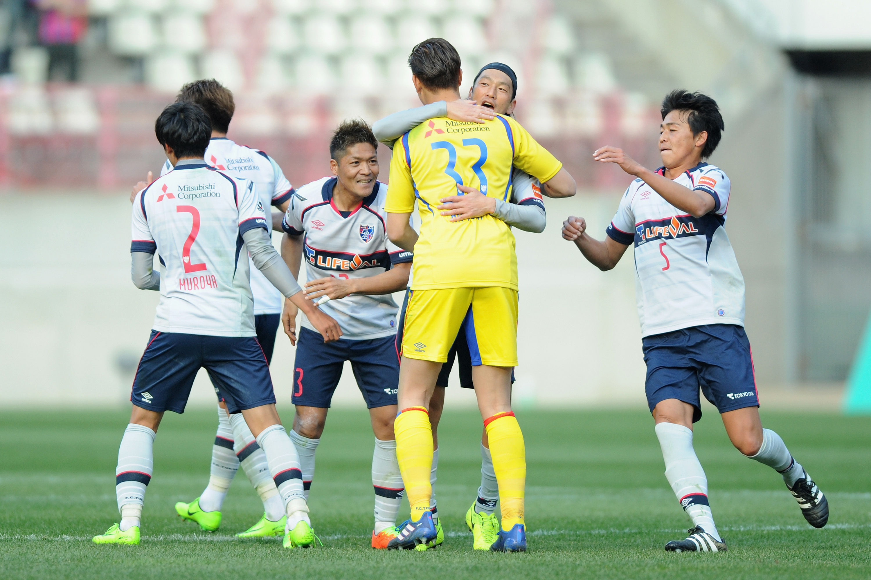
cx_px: 436
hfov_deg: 5.2
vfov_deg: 3.4
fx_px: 9677
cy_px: 290
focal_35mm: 400
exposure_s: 1/1000
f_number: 3.2
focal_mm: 400
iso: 800
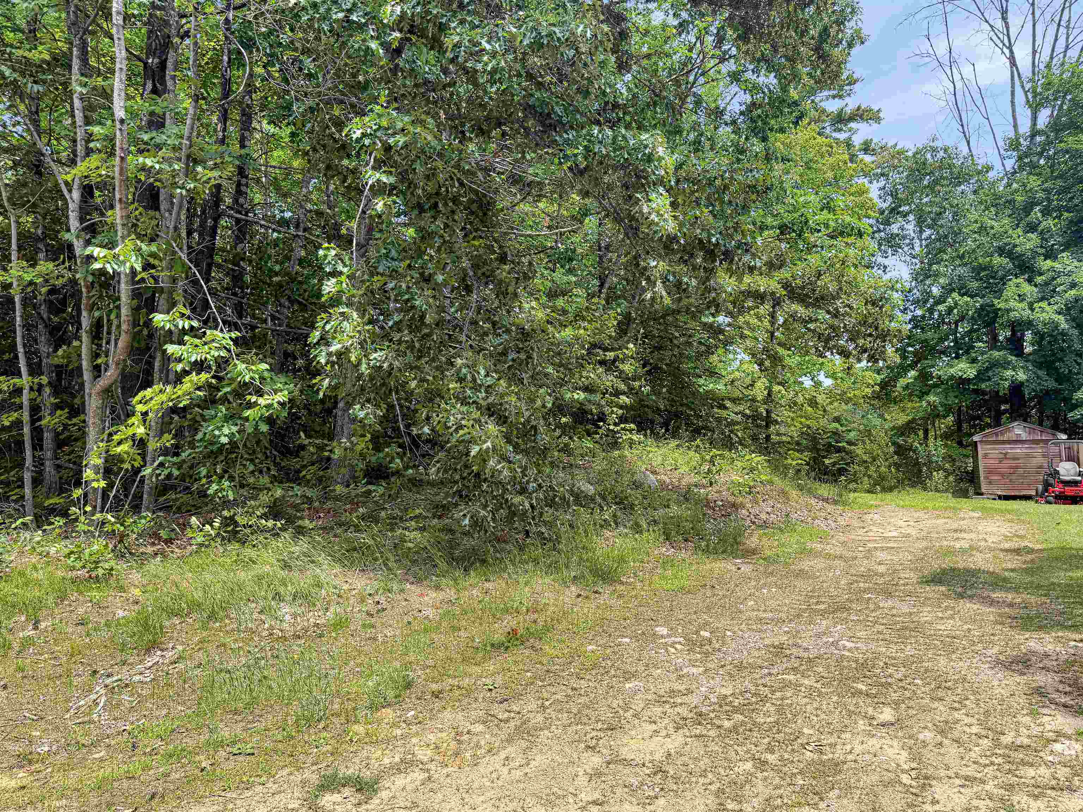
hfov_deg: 71.6
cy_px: 406
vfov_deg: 56.8
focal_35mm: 24
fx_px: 751
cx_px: 542
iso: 80
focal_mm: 6.76
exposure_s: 1/1437
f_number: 1.78
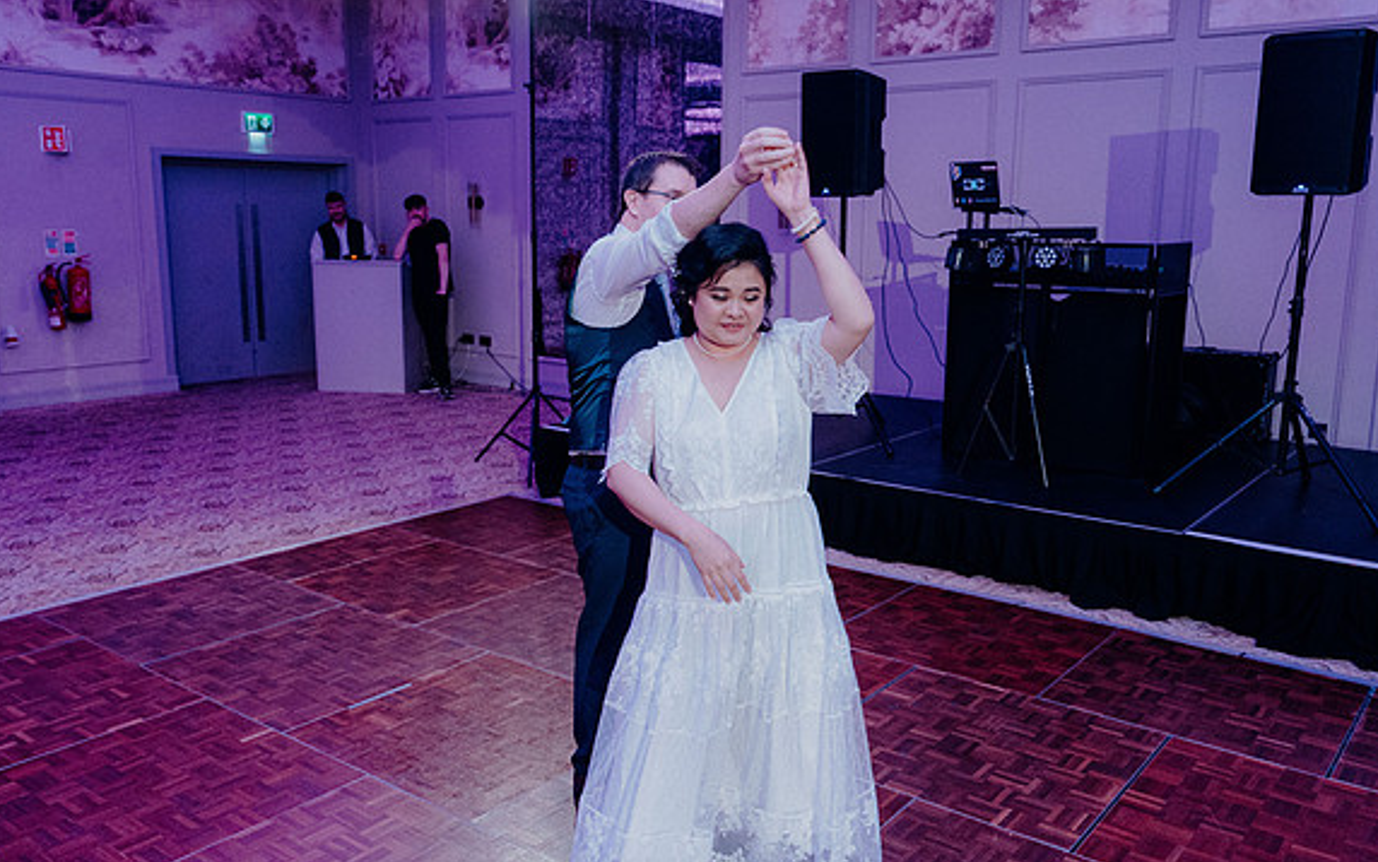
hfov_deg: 61.2
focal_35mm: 31
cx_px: 687
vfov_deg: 40.6
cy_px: 425
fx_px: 1165
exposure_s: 1/160
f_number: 3.5
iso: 3200
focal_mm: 30
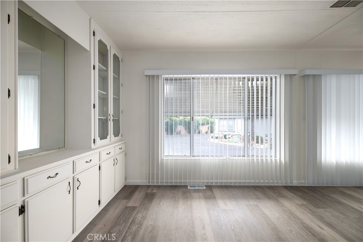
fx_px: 161
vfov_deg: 73.8
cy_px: 121
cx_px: 182
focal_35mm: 16
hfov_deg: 96.7
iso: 200
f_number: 6.3
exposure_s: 1/2.5
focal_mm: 16
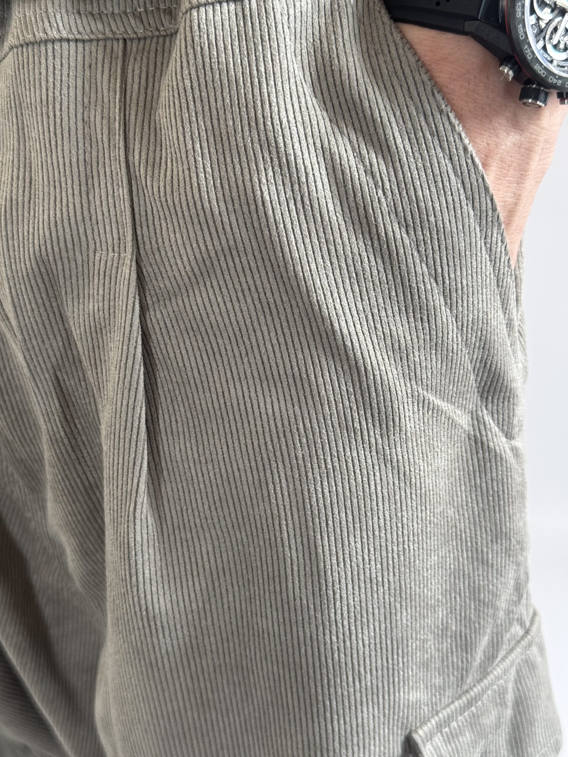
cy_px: 378
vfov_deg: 39.7
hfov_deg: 30.3
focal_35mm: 48
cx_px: 284
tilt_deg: -21.0
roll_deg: +1.0
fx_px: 1050
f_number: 1.78
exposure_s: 1/106
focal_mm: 6.76
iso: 100
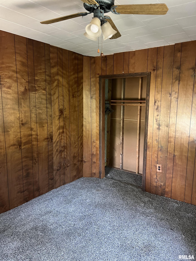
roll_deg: -0.6
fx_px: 196
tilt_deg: -9.3
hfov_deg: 53.1
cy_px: 130
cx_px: 98
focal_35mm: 26
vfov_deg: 67.3
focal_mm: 5.7
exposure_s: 1/48
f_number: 1.5
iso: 500
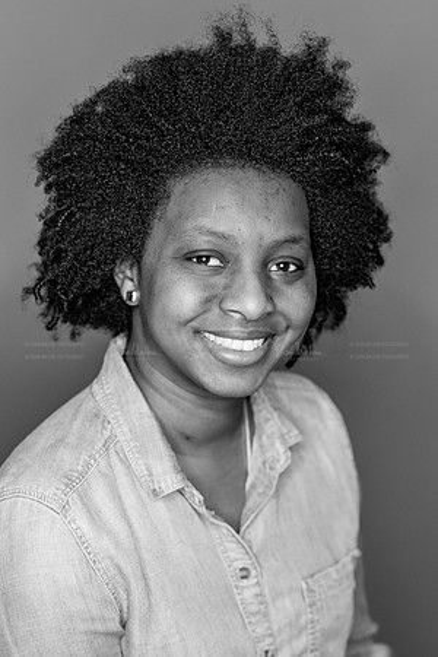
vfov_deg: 23.9
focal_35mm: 85
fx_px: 1551
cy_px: 328
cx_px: 219
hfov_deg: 16.1
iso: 2000
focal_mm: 85
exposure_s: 1/200
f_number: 3.5
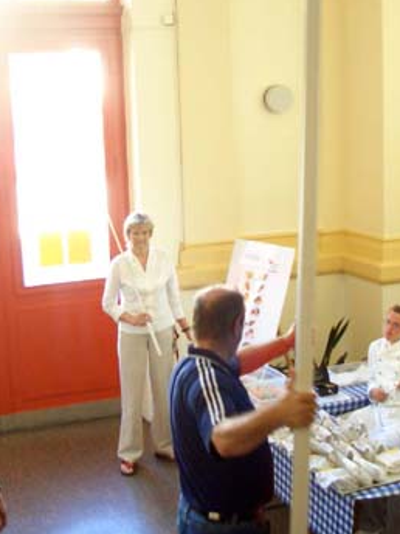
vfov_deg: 34.3
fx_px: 863
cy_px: 293
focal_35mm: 56
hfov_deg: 26.1
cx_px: 218
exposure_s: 1/40
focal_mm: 5.8
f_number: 2.6
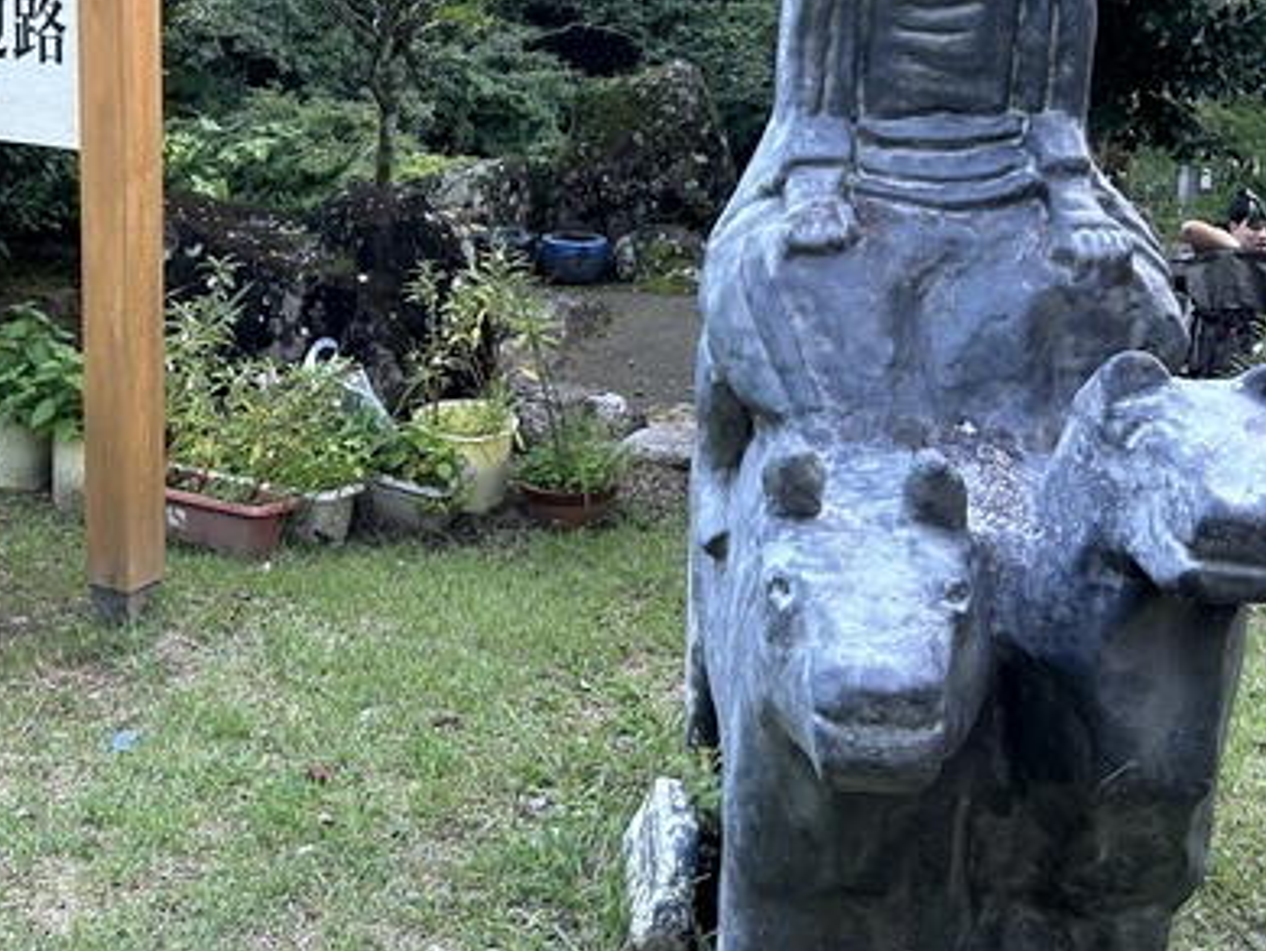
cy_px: 248
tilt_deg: -10.2
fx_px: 1903
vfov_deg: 27.7
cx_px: 497
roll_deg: -2.4
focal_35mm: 52
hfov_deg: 36.6
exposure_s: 1/121
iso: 100
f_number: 1.5
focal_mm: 5.7
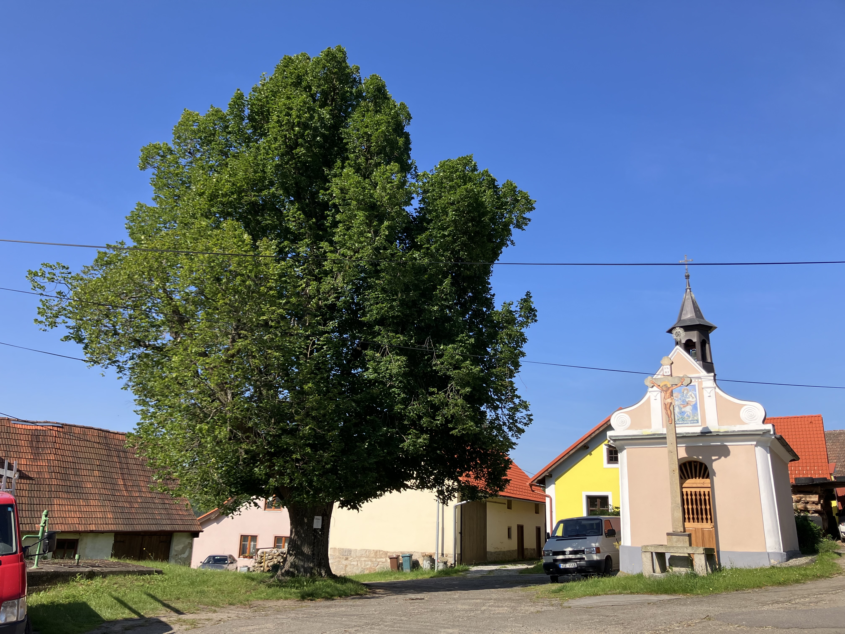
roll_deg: -2.9
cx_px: 422
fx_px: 683
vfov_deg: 49.7
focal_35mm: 28
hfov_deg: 63.4
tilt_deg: +17.7
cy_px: 317
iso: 32
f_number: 1.8
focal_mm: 3.99
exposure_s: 1/1621
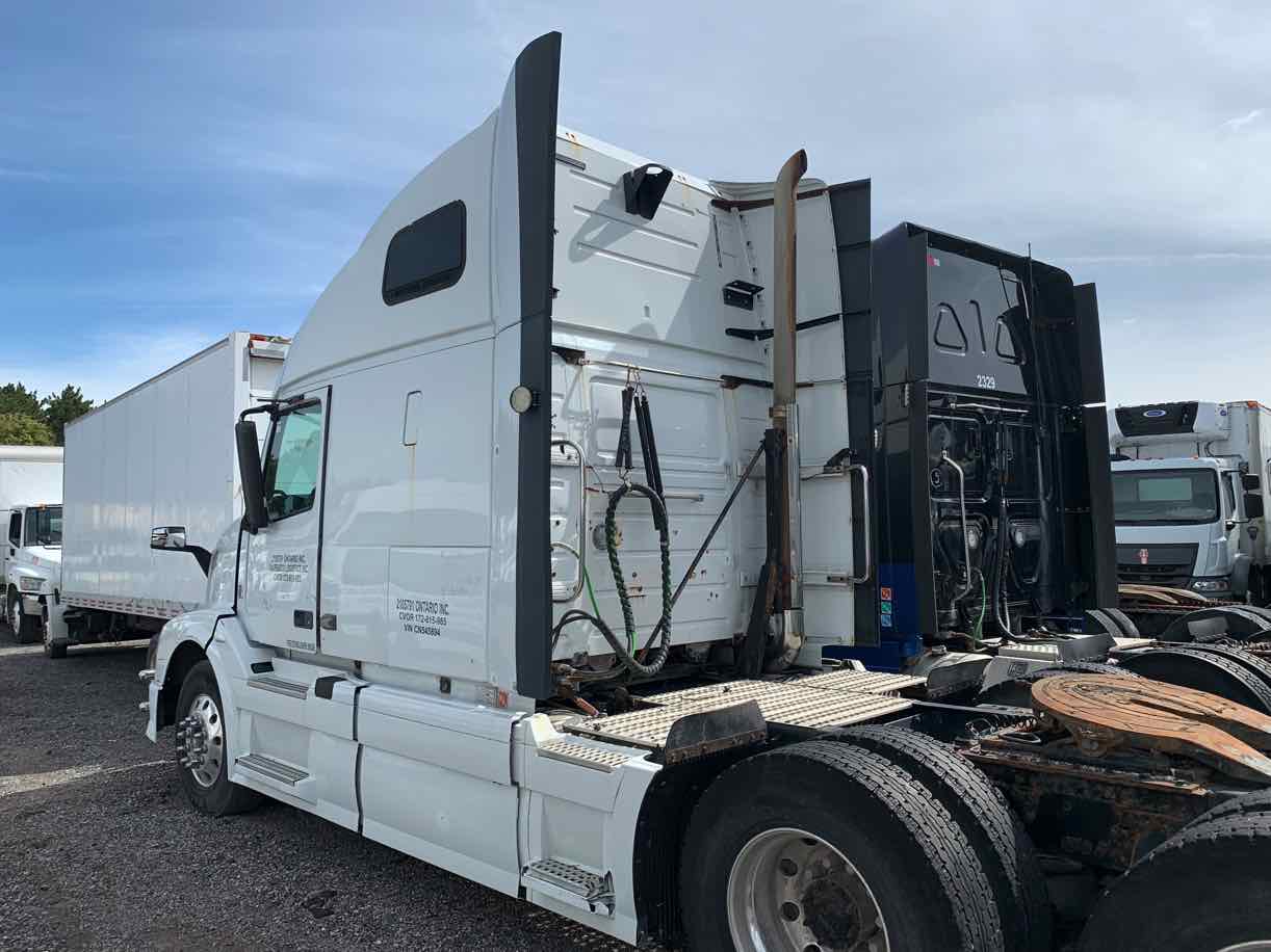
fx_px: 954
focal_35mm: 26
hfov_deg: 67.3
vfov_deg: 53.0
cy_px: 476
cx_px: 636
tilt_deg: +5.2
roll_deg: +0.5
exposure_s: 1/2681
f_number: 1.8
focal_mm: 4.25
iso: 25
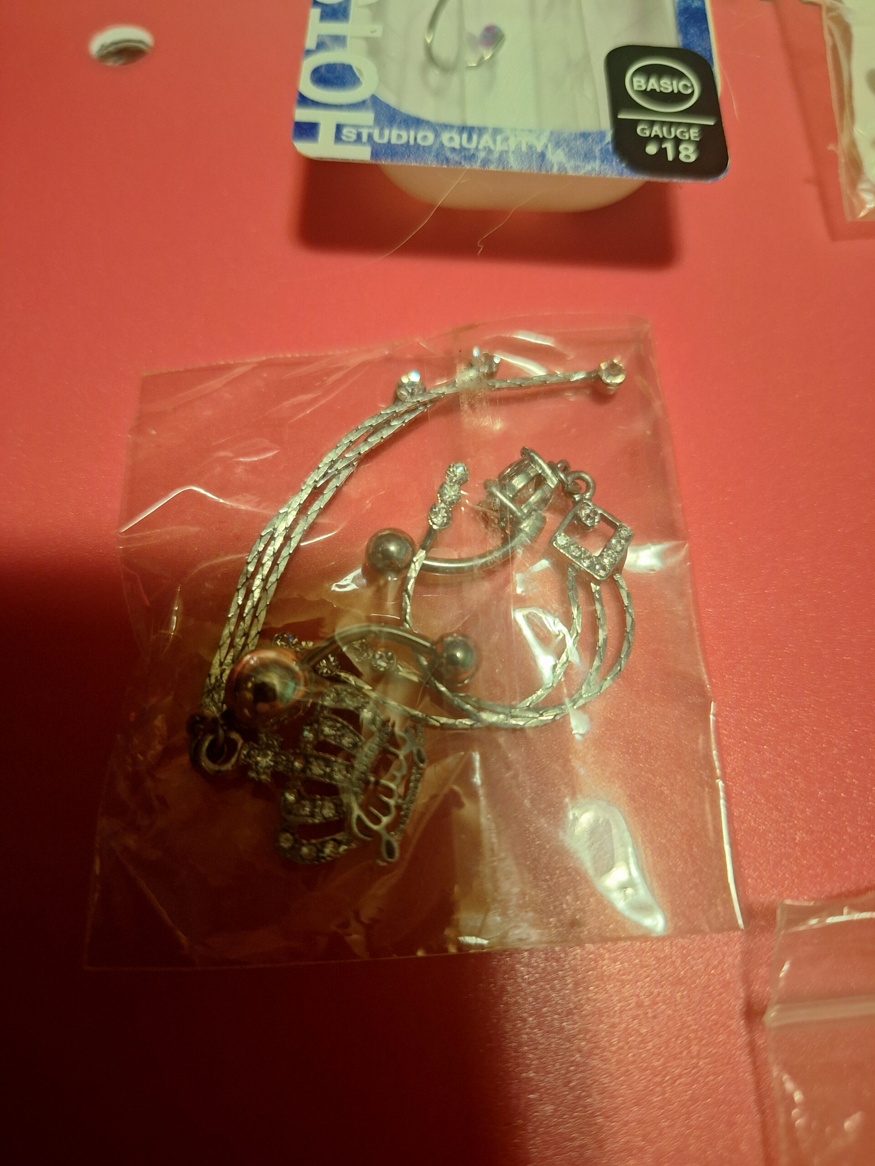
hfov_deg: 58.9
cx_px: 438
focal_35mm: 23
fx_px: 775
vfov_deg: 73.9
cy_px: 583
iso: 320
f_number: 1.8
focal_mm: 5.54
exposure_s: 1/30
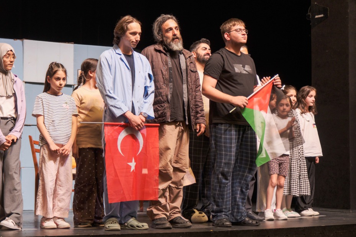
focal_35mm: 91
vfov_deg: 15.0
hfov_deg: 22.4
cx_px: 178
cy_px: 118
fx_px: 900
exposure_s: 1/60
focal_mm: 60.8
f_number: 4
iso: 1250
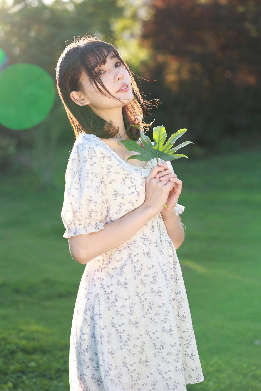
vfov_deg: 28.8
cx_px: 130
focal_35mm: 70
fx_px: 761
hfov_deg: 19.5
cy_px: 196
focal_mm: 70
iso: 100
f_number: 2.8
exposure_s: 1/200
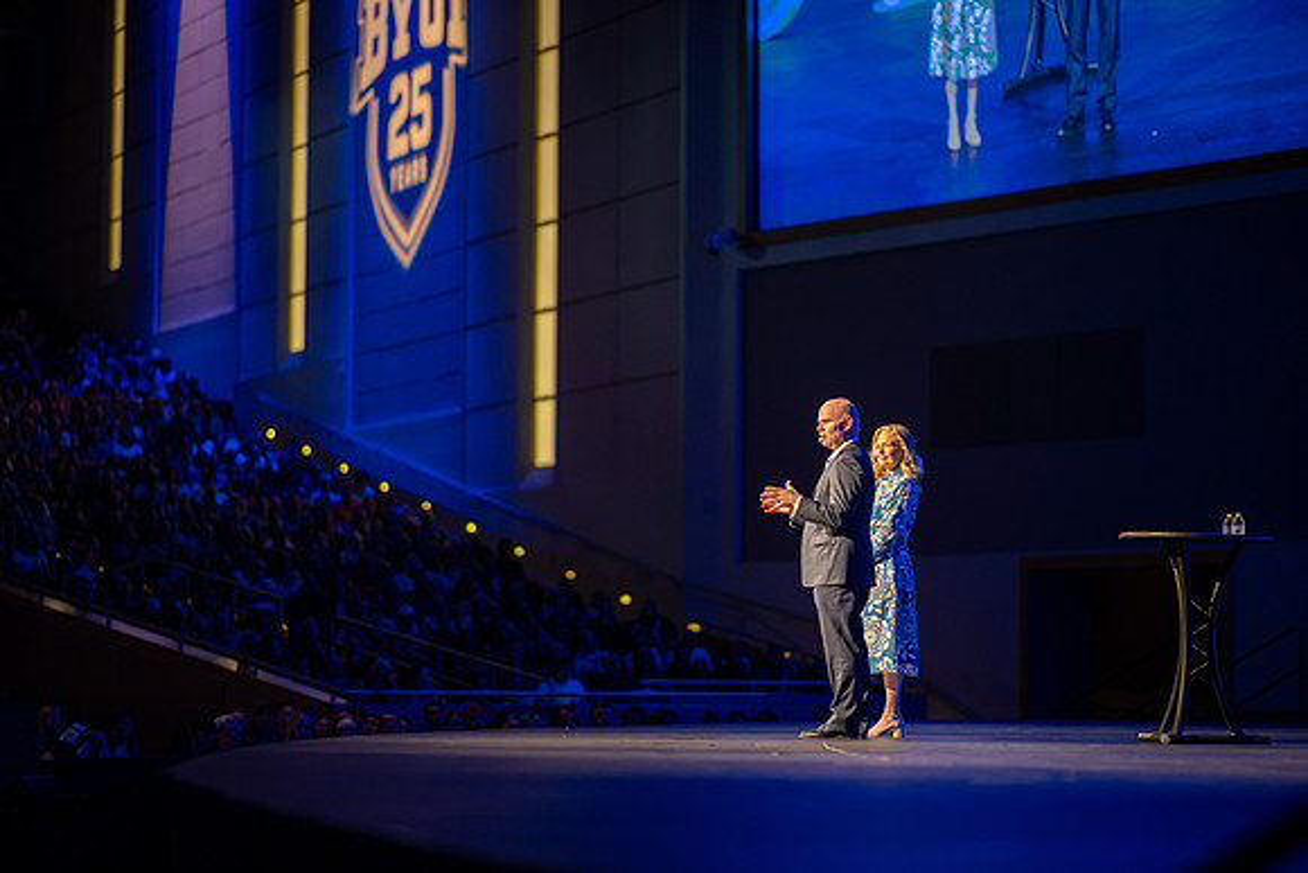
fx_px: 3816
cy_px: 436
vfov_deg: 13.0
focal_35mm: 105
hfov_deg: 19.5
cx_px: 654
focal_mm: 105
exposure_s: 1/320
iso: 500
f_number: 1.4
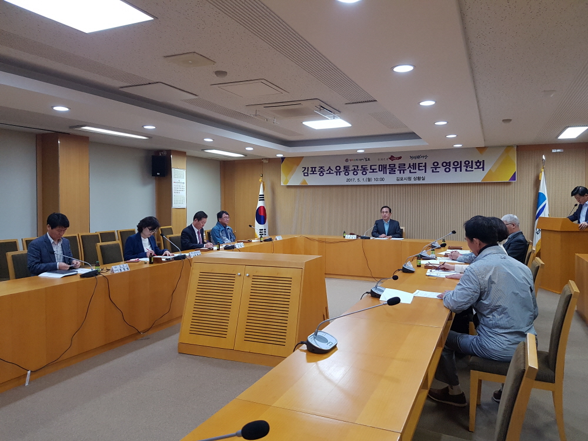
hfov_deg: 67.3
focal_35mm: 26
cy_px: 220
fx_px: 442
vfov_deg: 53.1
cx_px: 294
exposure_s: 1/60
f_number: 1.7
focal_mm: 4.2
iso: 200
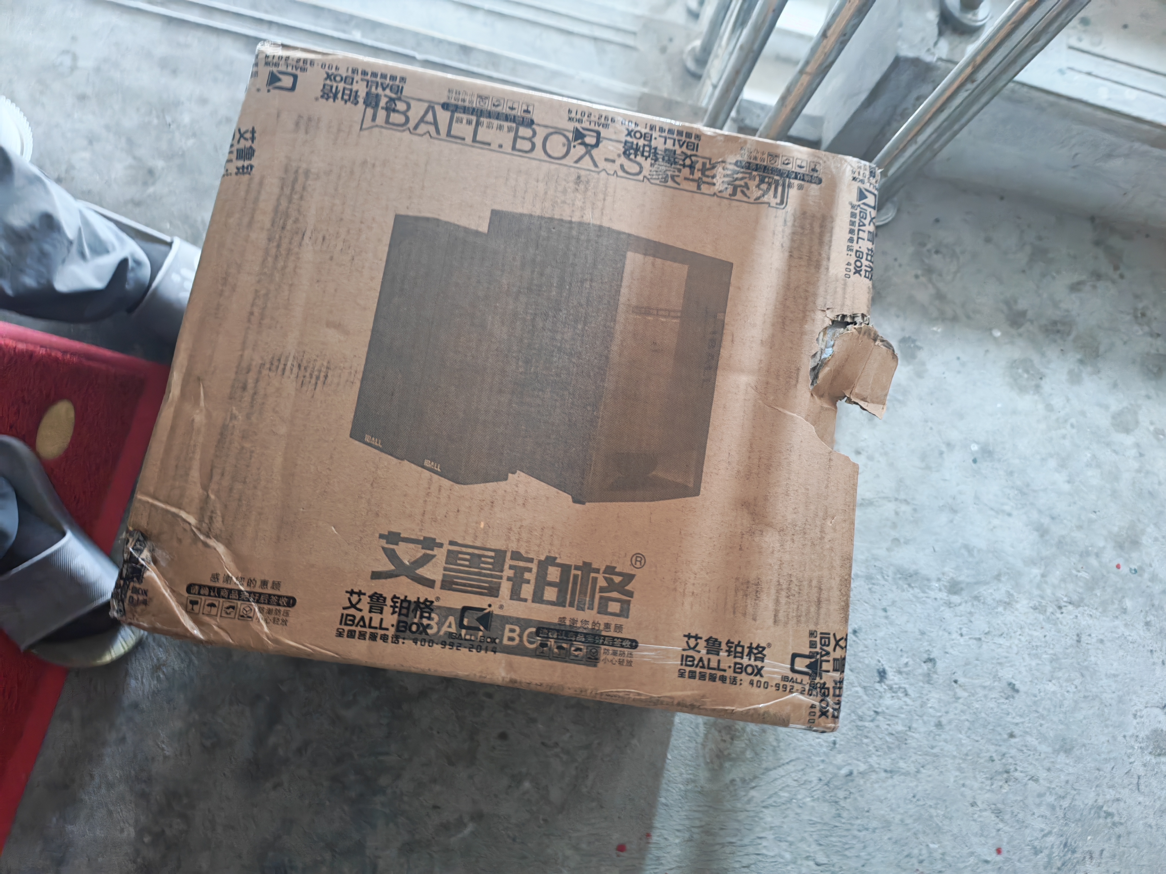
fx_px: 808
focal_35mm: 24
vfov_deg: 56.8
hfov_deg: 71.6
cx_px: 583
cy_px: 437
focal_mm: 6.12
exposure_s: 1/25
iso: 4000
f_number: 1.9
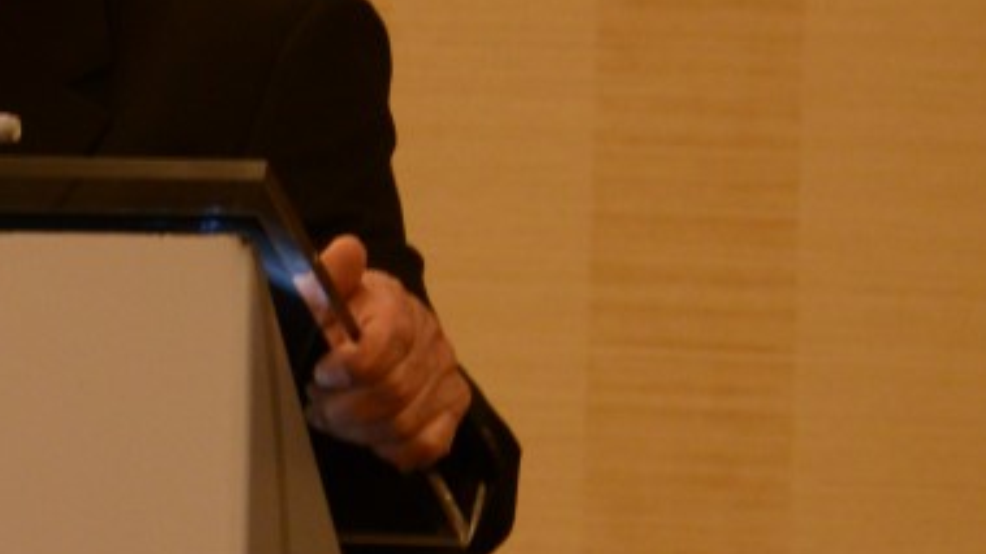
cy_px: 94
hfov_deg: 4.0
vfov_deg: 2.3
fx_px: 14063
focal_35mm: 538
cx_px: -702
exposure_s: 1/50
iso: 1400
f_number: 6.3
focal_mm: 120
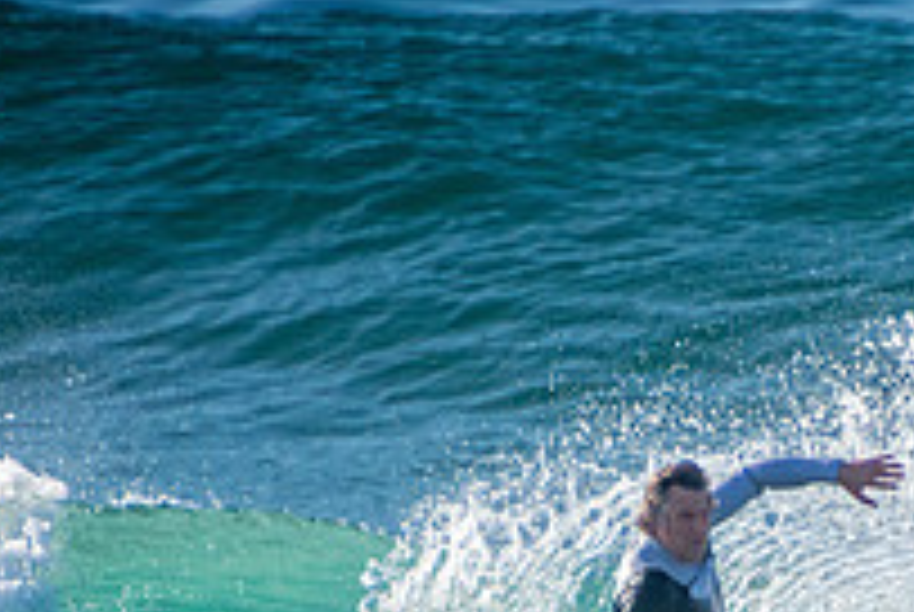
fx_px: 43528
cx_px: 1022
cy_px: 664
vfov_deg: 0.8
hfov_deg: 1.2
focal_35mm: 1712
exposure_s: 1/2000
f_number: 5.6
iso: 360
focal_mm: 400
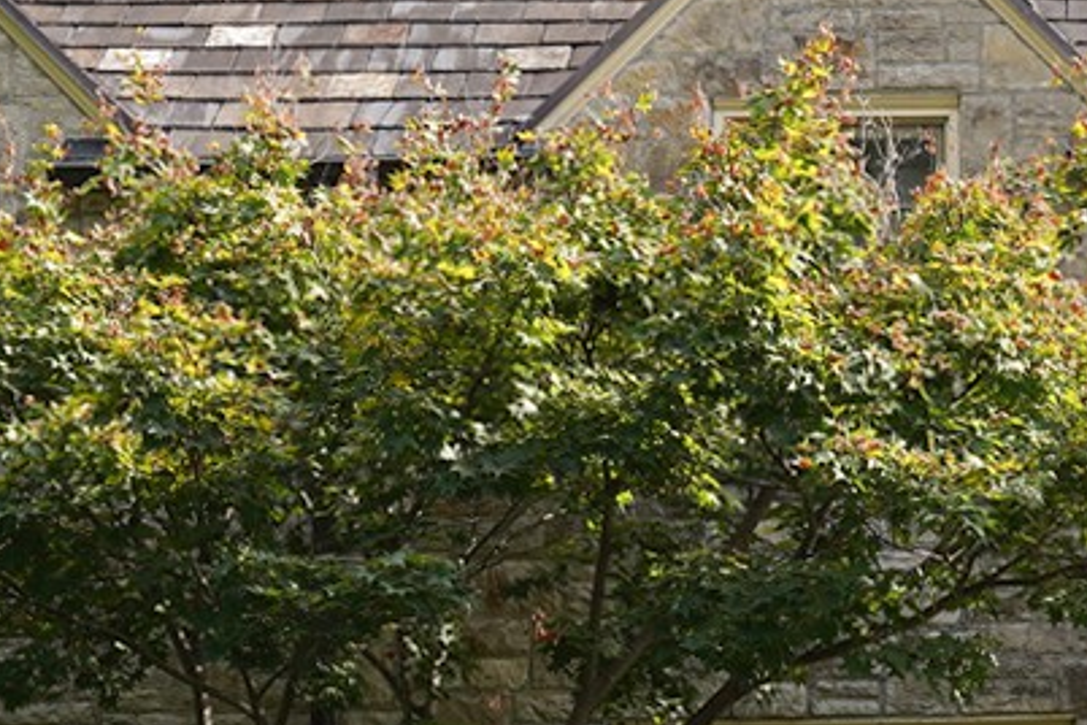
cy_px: 644
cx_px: 1498
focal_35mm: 164
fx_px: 4952
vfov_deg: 8.3
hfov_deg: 12.1
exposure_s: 1/100
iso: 100
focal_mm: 33
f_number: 7.1
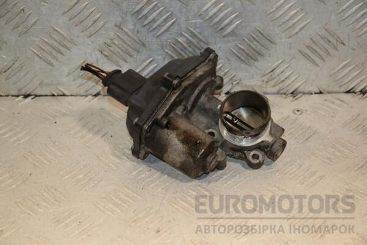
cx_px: 184
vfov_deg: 13.0
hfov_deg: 19.5
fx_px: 1070
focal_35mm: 105
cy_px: 122
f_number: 6.3
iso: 800
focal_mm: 70
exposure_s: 1/200
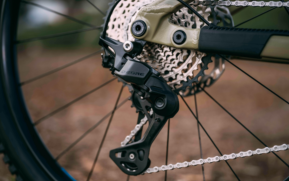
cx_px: 146
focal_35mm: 75
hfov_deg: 27.5
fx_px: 591
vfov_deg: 17.4
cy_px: 101
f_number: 2.5
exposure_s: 1/180
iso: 64
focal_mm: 90
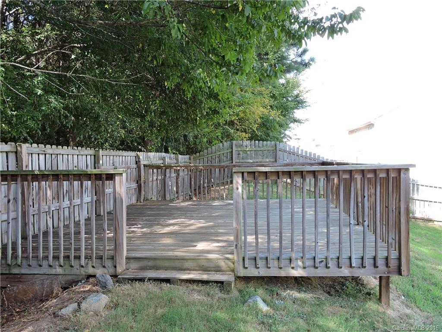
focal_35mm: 30
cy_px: 166
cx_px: 221
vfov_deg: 46.8
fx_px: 383
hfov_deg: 60.0
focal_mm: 5.4
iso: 100
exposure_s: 1/80
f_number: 3.5
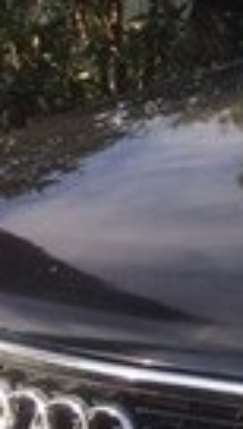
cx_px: 716
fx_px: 1744
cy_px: 241
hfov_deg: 7.1
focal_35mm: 153
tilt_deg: -11.3
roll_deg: -3.8
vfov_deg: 14.0
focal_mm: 4.15
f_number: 2.2
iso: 32
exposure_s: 1/733
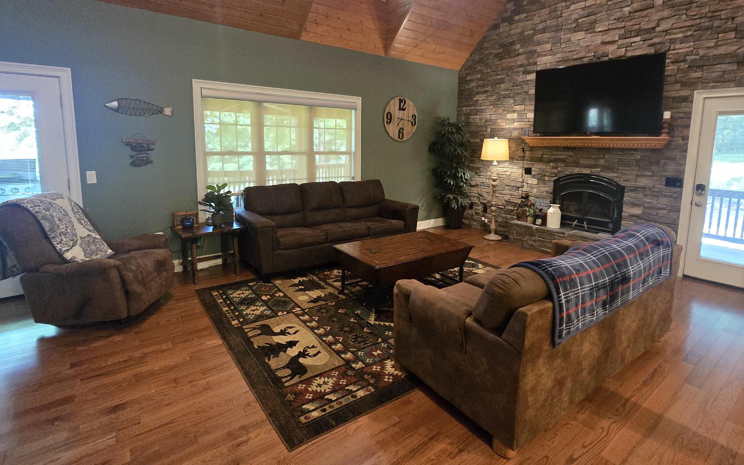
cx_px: 386
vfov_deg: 67.3
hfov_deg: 94.3
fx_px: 345
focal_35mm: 17
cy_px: 184
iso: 1250
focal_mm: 2.2
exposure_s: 1/60
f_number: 2.2
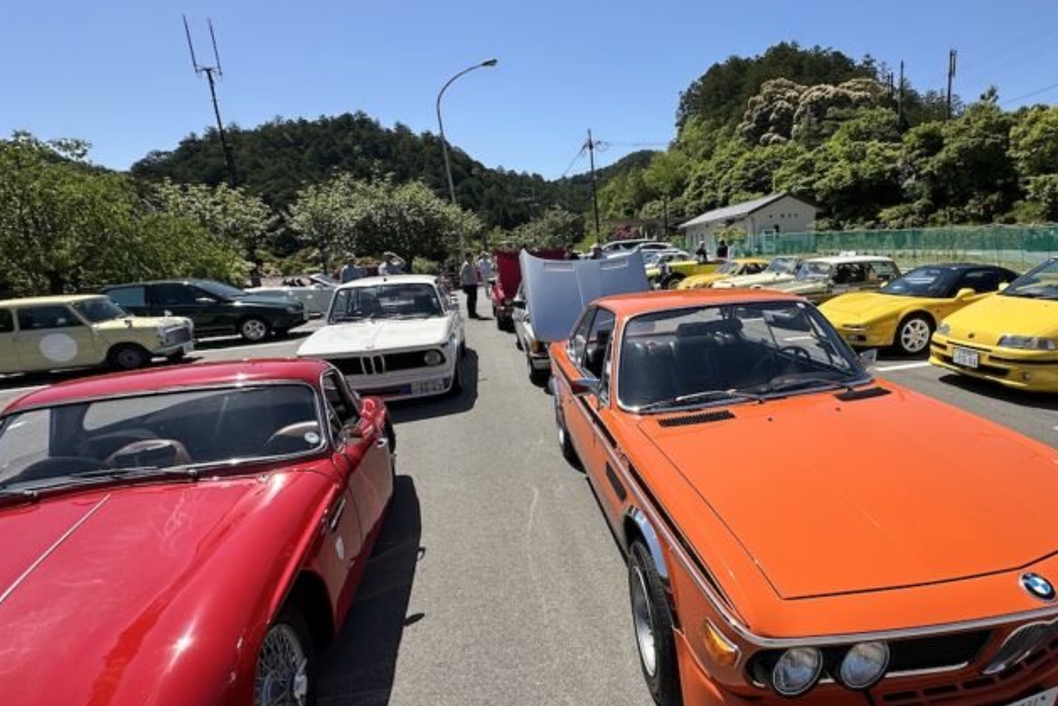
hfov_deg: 85.0
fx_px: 558
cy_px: 373
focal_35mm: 19
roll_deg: +3.0
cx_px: 671
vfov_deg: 64.5
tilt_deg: -12.6
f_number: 2.2
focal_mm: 2.22
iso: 50
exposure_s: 1/1949
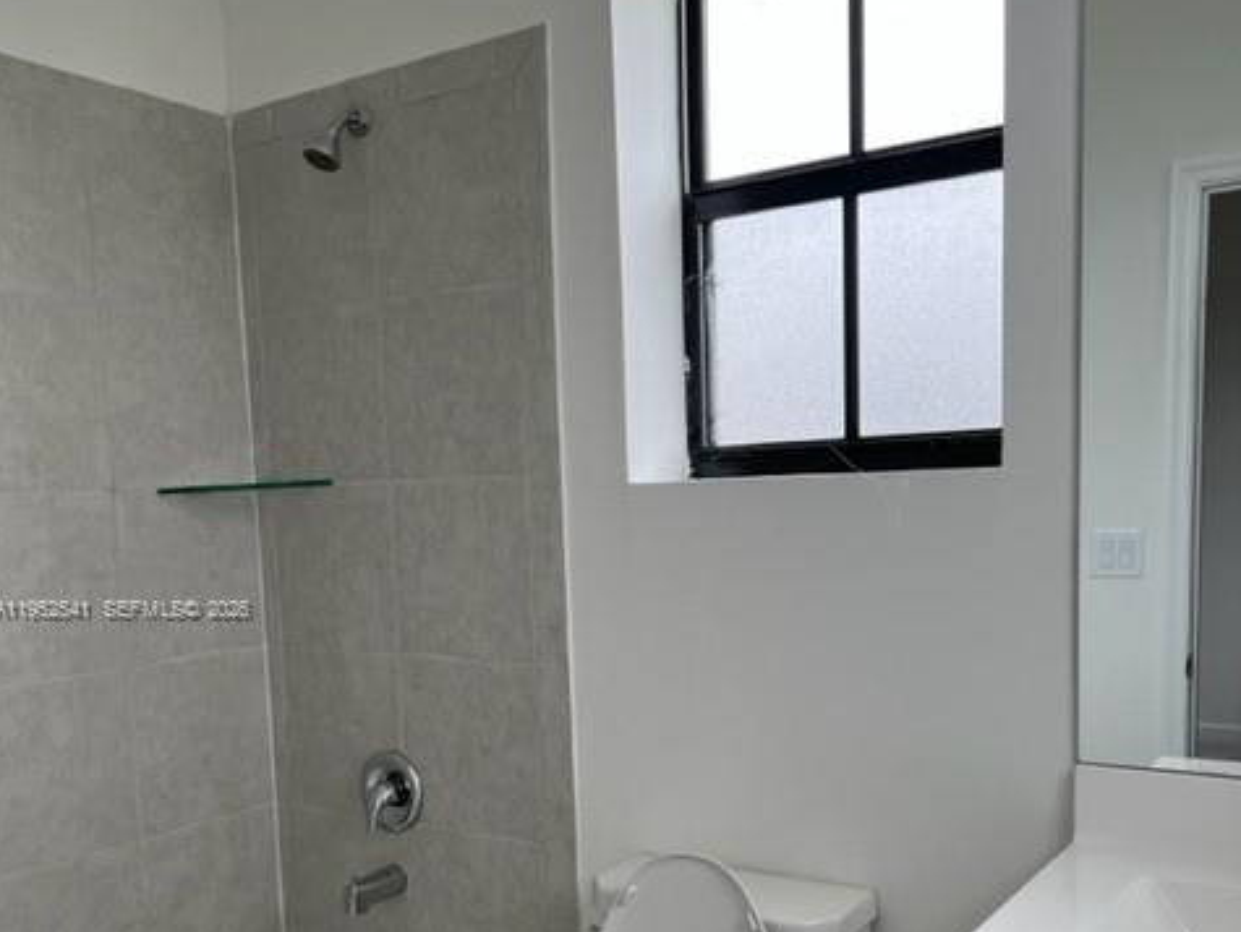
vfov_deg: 40.3
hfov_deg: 52.6
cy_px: 611
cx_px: 617
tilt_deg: -7.1
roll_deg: +2.6
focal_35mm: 35
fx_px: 1256
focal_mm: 5.7
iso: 50
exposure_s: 1/389
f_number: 1.5
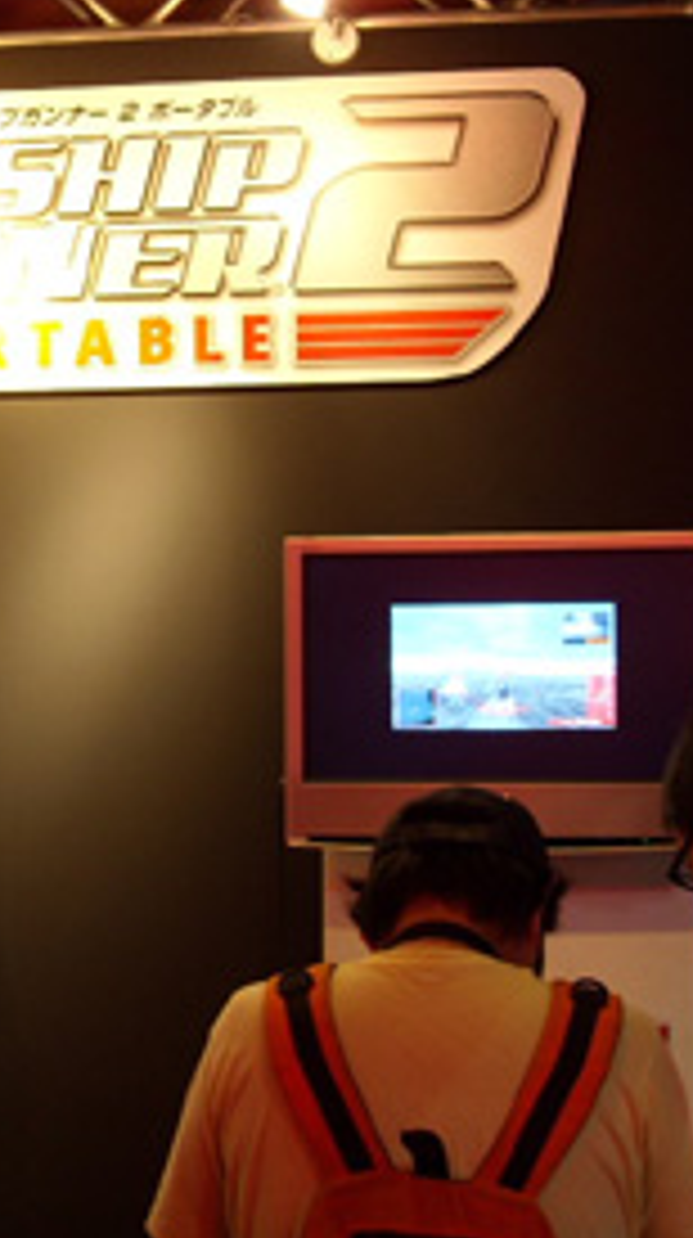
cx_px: 90
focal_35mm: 70
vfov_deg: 30.1
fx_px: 2294
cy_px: 518
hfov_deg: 17.0
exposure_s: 1/8
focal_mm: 5.7
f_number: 2.8
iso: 67
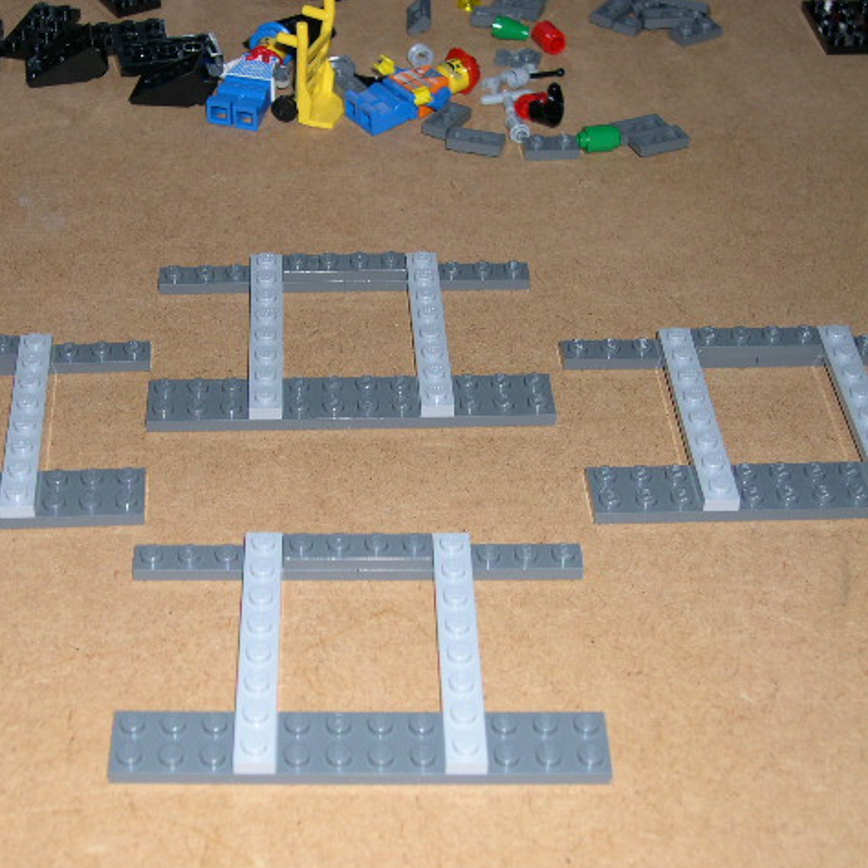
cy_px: 436
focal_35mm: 62
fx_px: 1759
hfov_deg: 27.5
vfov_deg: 27.7
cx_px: 284
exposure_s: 1/60
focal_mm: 11.1
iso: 100
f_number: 3.2
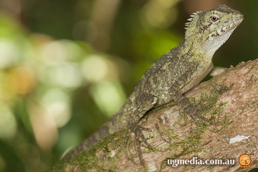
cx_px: 129
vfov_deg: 8.7
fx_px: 1128
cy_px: 86
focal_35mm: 158
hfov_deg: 13.0
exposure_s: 1/60
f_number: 4
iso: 100
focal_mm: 105
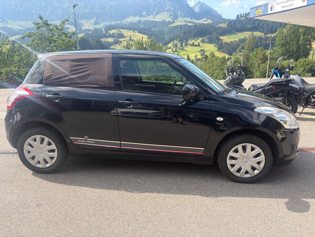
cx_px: 158
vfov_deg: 53.1
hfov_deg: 67.3
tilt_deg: -12.6
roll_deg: +0.6
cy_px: 118
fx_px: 237
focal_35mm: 26
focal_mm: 5.96
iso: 50
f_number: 1.6
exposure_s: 1/801
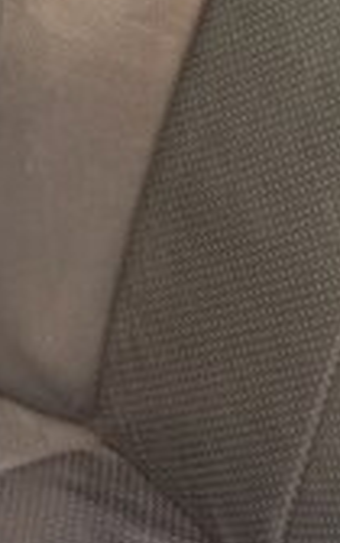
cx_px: -3
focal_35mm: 121
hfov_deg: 10.7
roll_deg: +4.3
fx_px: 1794
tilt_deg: -36.3
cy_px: -131
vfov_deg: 16.4
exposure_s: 1/33
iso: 100
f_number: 2.2
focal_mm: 4.15
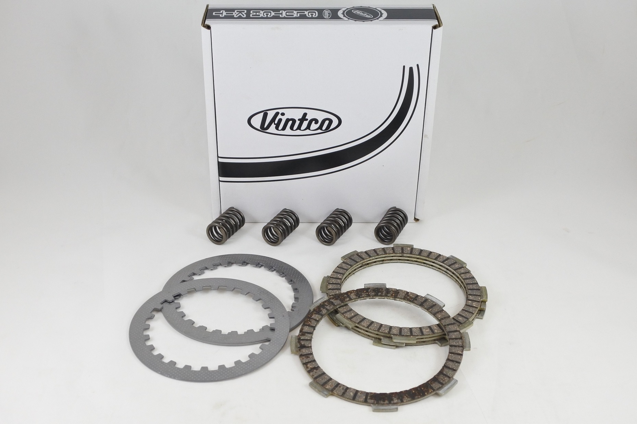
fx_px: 690
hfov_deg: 49.6
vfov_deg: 34.2
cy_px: 212
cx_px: 318
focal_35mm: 39
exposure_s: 1/125
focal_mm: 14.7
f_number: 4.2
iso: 560
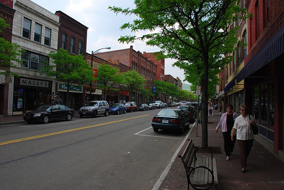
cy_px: 95
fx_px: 213
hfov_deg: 67.3
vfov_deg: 48.1
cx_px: 142
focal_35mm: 27
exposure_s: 1/200
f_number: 7.1
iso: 100
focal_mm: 18
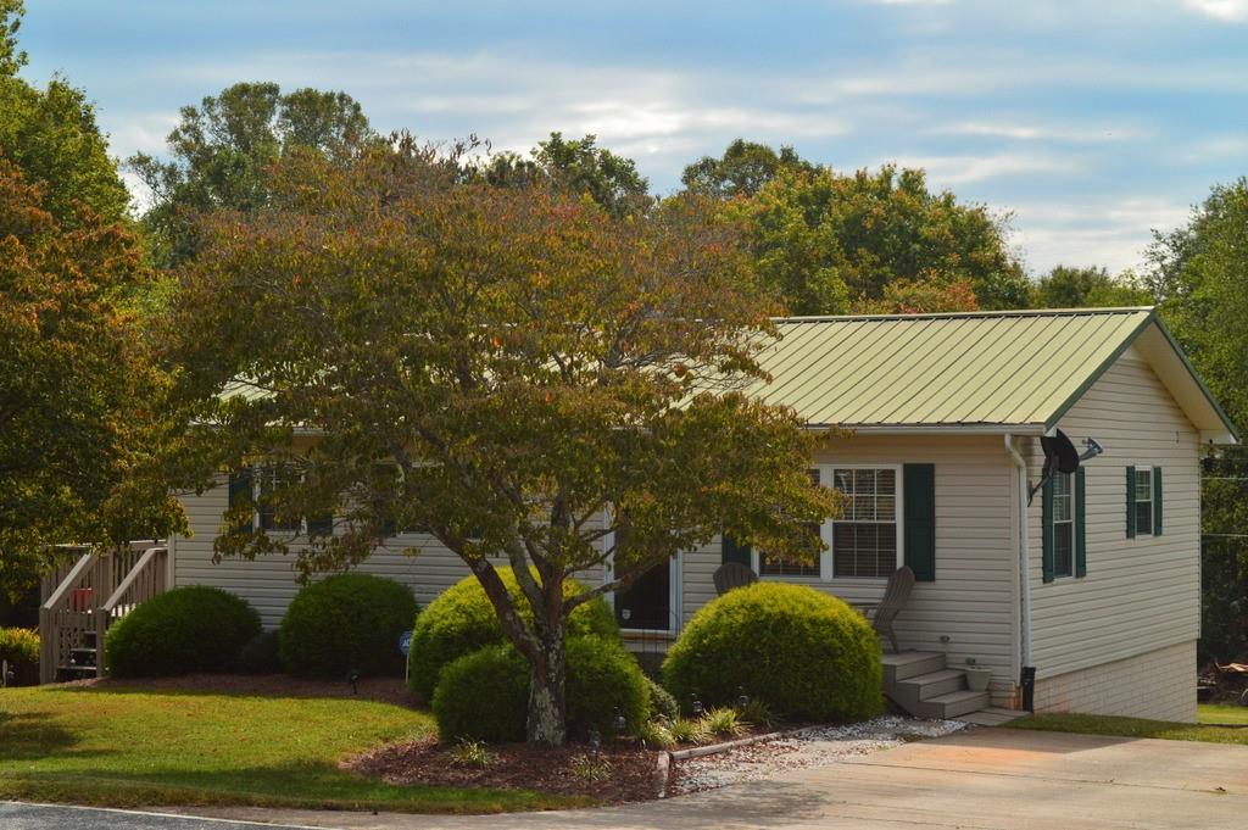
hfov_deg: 29.3
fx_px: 2390
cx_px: 624
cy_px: 415
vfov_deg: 19.7
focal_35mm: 69
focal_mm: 46
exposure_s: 1/200
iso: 400
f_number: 10
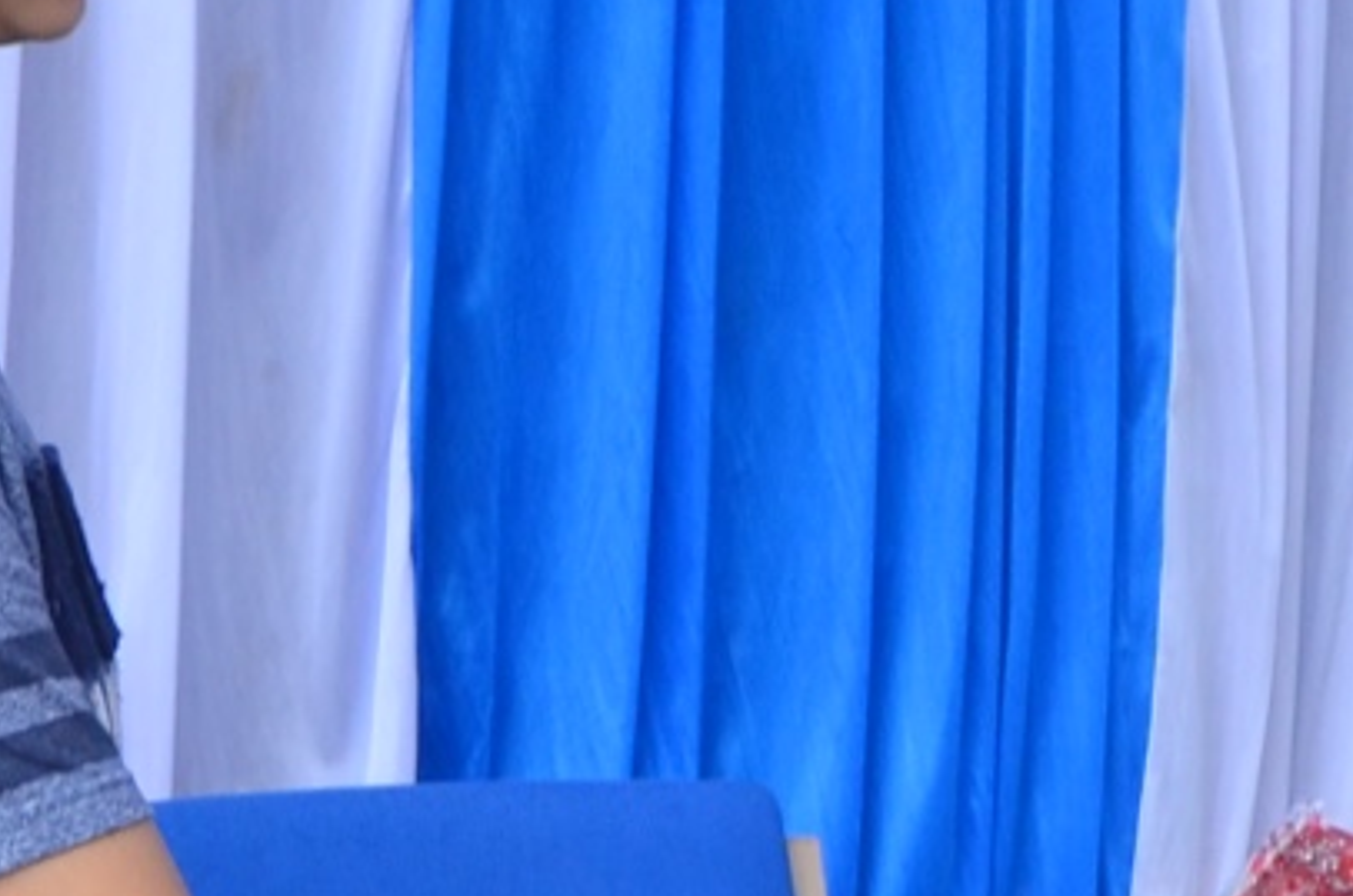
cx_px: 2633
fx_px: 10653
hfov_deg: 7.0
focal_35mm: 284
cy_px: 581
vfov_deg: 4.8
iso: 250
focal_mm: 32
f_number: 6.3
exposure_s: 1/125
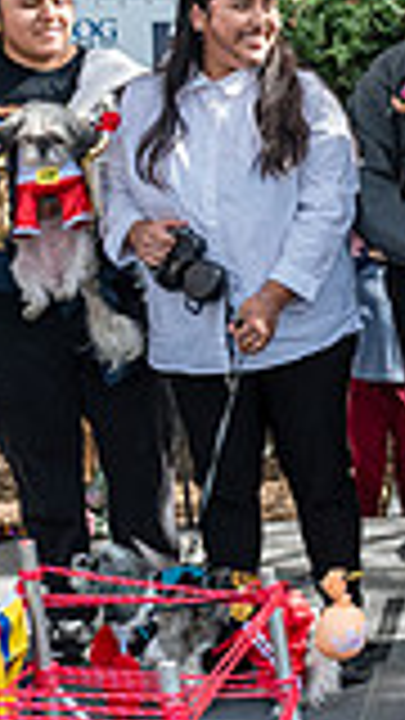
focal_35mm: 91
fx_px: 1737
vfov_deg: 23.3
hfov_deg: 12.9
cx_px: 522
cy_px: 261
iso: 1000
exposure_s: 1/1250
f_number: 4
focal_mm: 24
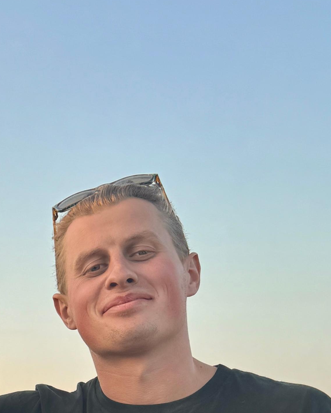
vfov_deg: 20.9
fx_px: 1004
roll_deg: +0.0
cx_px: -54
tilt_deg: -5.1
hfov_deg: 17.9
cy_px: 552
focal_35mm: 82
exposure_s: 1/414
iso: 80
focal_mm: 6.76
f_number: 1.78
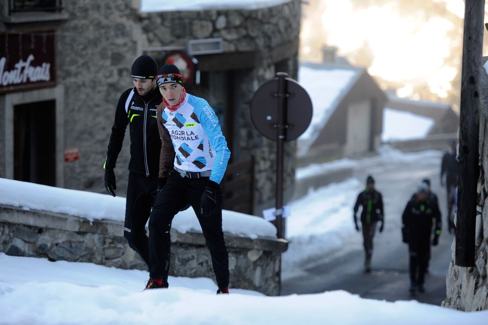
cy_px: 162
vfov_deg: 10.1
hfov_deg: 15.2
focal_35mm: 135
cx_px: 244
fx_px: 1828
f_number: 3.2
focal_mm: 135
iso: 200
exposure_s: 1/320
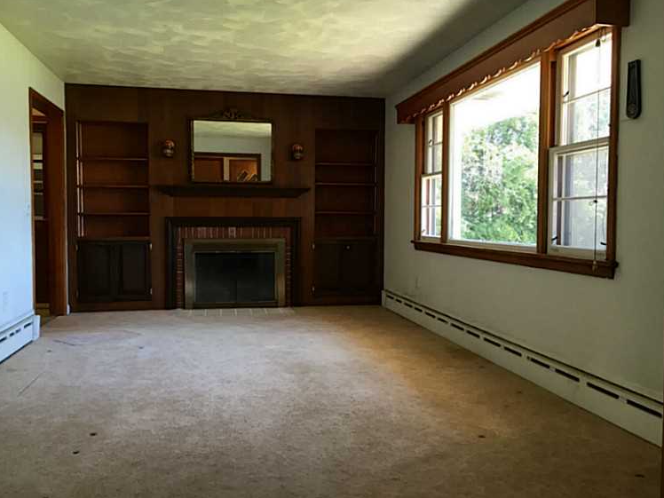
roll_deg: -0.2
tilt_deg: -2.3
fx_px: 595
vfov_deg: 45.4
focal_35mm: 31
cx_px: 322
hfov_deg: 58.3
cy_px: 241
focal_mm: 4.15
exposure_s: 1/30
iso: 32
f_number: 2.2
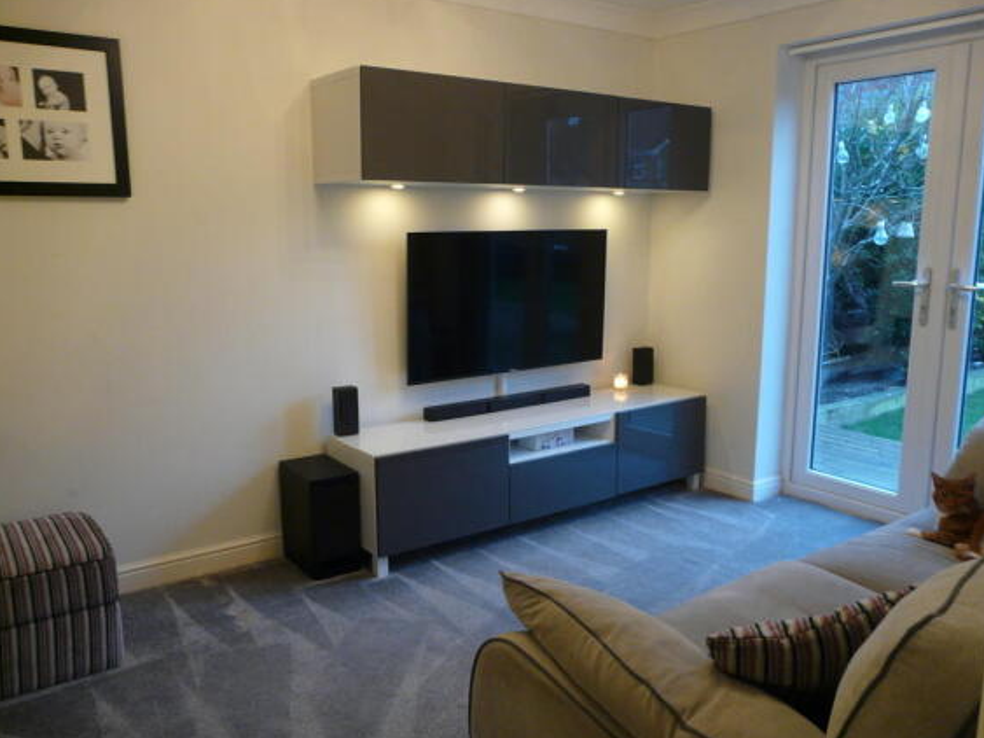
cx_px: 504
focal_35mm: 29
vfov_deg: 48.2
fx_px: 824
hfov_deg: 61.7
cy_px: 370
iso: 200
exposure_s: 1/8
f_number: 2.8
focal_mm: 4.6
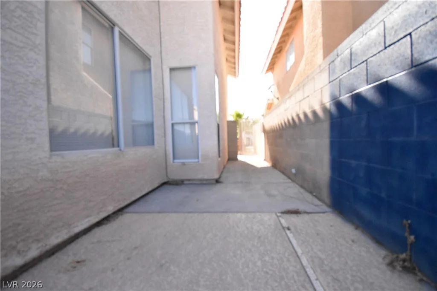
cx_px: 218
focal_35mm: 15
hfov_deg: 100.4
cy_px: 146
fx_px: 182
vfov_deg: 77.3
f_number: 4.5
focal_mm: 10
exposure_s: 1/4000
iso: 4000
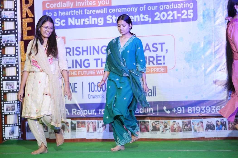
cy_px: 79
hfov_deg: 23.9
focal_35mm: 85
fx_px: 562
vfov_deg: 16.1
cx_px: 119
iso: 500
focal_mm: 85
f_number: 1.8
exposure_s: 1/160
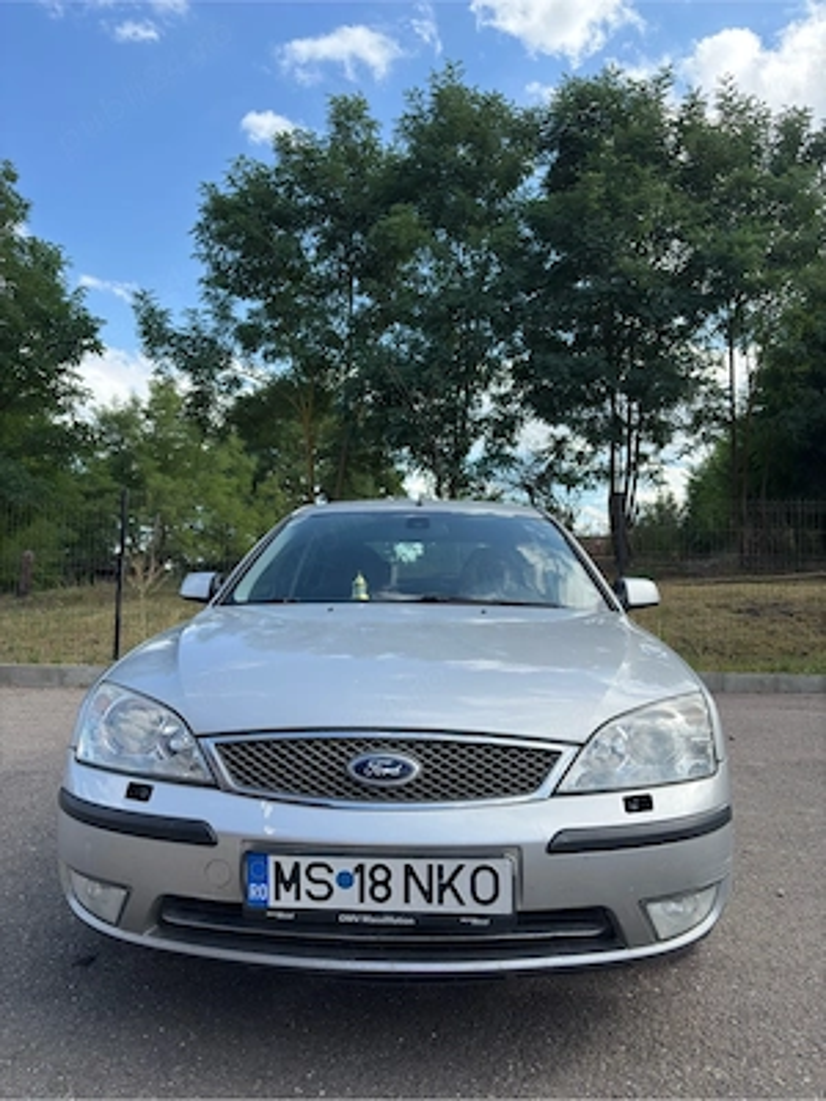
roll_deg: -2.3
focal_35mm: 26
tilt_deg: +3.8
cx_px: 413
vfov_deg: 67.3
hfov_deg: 53.1
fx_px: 827
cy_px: 550
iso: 32
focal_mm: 5.96
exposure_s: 1/1767
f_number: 1.6
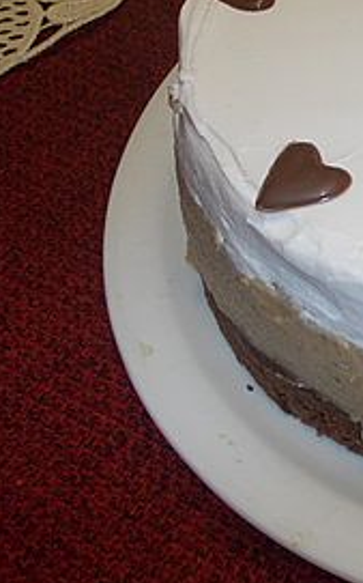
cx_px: 567
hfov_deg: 18.5
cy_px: 138
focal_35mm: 61
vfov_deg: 32.8
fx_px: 967
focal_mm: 4.6
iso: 200
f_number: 3.2
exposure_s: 1/25
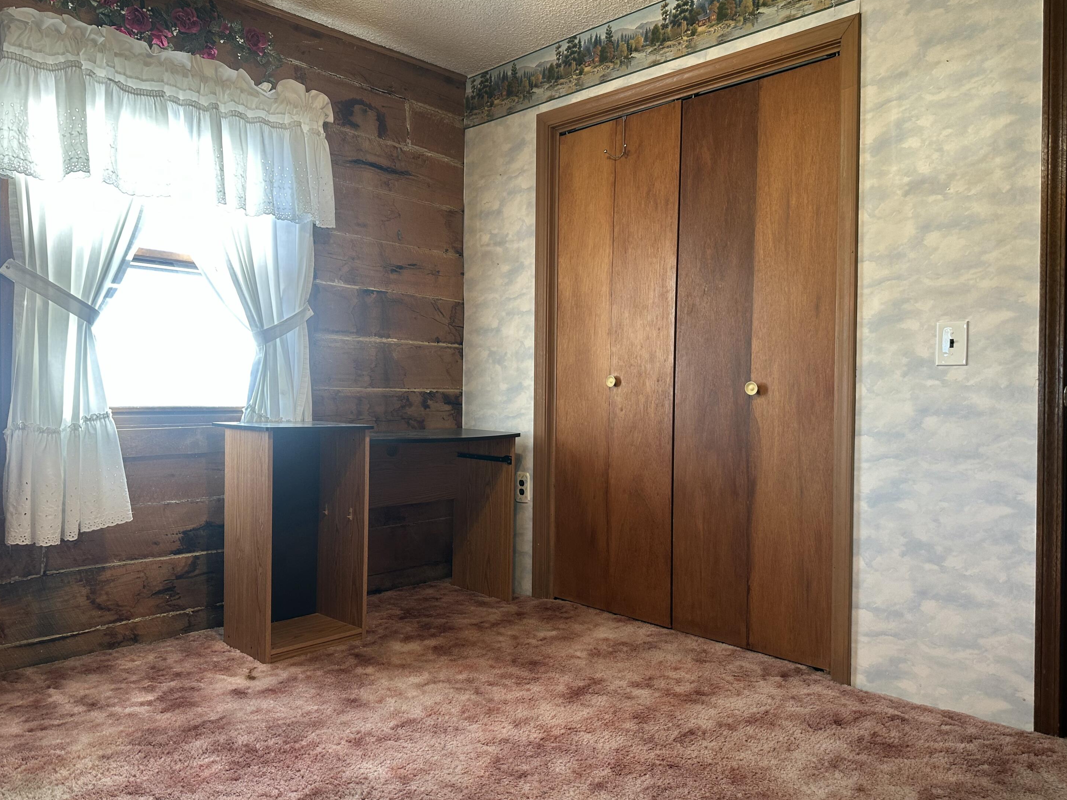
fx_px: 771
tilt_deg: -1.5
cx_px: 524
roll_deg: -1.2
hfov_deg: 69.4
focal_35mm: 25
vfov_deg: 54.9
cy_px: 402
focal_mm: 6.86
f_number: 1.78
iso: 100
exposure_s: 1/120
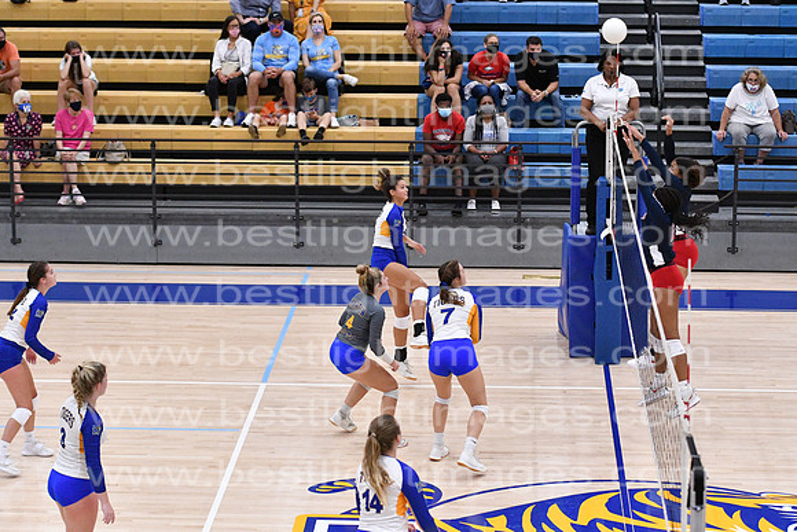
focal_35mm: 105
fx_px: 2325
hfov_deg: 19.5
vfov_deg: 13.0
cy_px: 266
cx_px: 398
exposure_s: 1/1000
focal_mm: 70
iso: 6400
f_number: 3.2
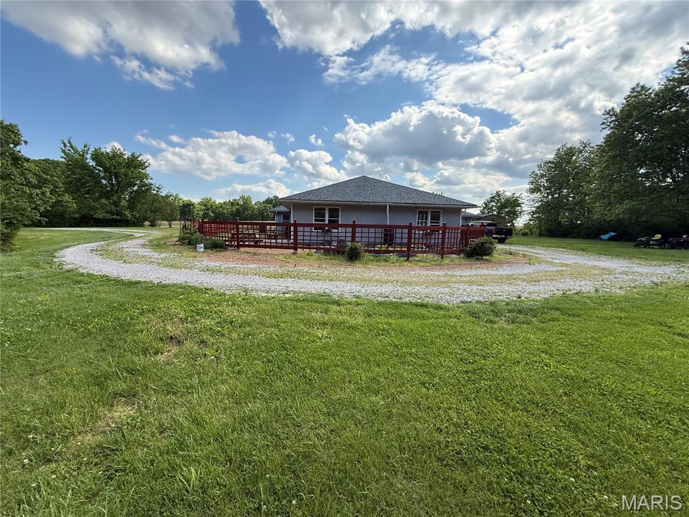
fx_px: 279
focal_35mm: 14
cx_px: 344
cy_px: 258
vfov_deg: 85.7
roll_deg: -1.9
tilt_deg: -5.3
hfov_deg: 102.1
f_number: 2.2
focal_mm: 2.22
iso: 64
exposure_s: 1/1312
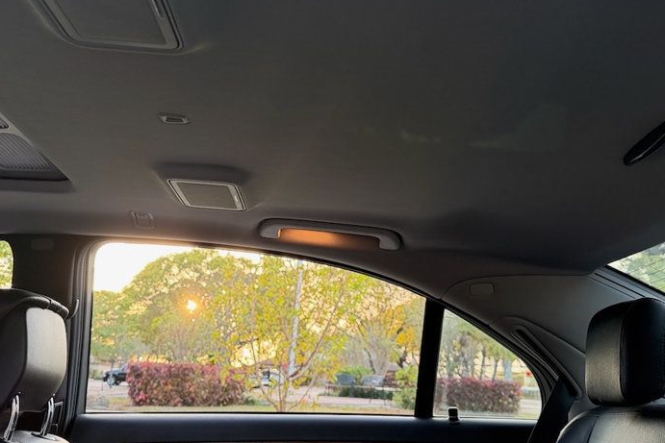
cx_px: 326
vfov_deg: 35.9
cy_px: 195
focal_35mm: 37
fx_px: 684
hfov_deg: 51.9
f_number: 1.78
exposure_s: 1/148
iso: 200
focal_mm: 6.76
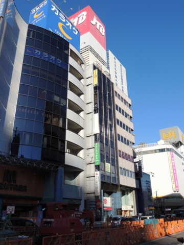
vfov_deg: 60.0
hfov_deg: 46.8
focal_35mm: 30
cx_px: 92
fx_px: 213
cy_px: 122
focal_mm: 5.3
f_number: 3.1
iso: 100
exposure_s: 1/1250
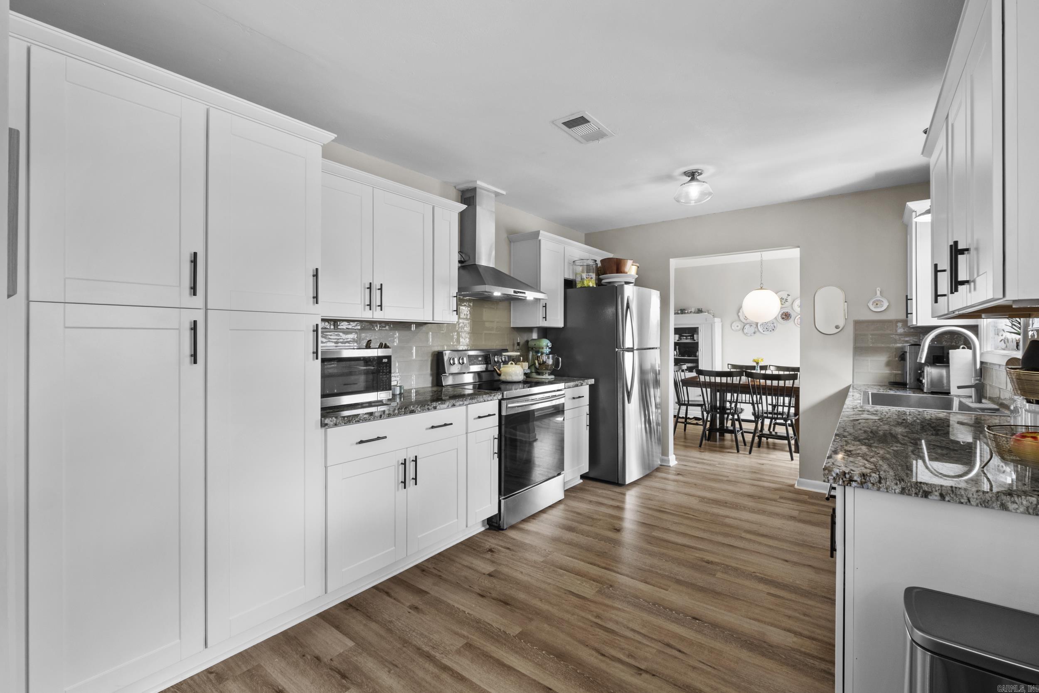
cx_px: 520
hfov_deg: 100.4
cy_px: 346
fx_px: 433
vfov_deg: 77.3
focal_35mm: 15
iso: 400
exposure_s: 1/1.67
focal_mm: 10
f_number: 8
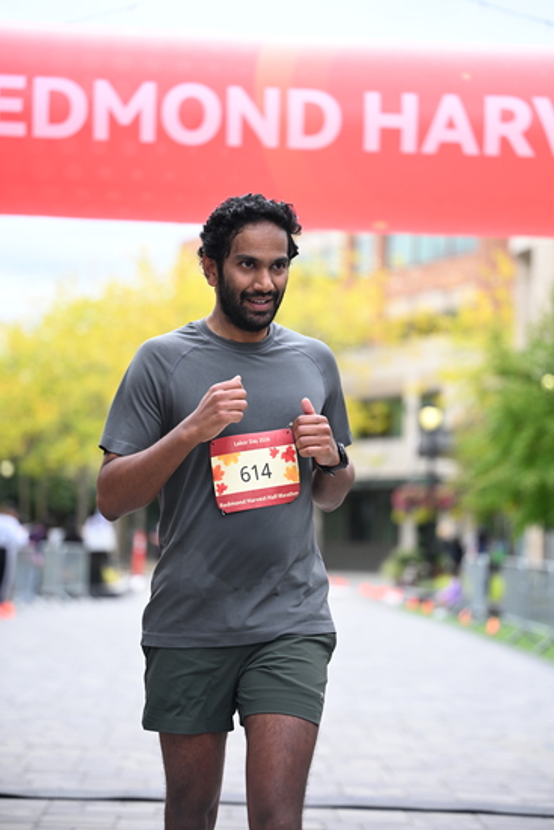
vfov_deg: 21.9
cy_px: 415
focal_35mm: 93
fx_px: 2145
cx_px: 277
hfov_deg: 14.7
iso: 640
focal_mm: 93
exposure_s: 1/1600
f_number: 2.8
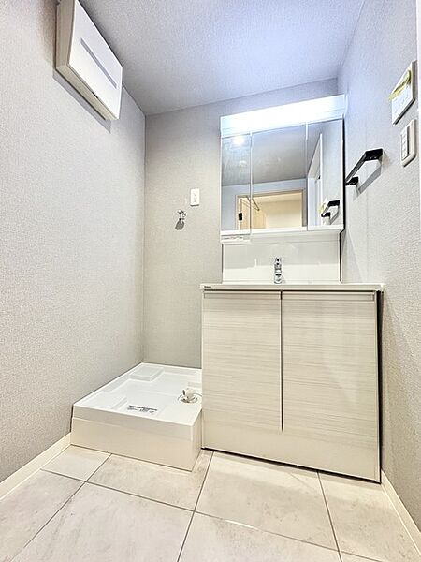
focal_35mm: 14
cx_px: 210
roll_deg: -0.8
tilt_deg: +1.8
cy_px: 281
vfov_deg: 102.1
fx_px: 227
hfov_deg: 85.7
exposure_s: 1/50
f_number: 2.2
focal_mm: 2.22
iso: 250
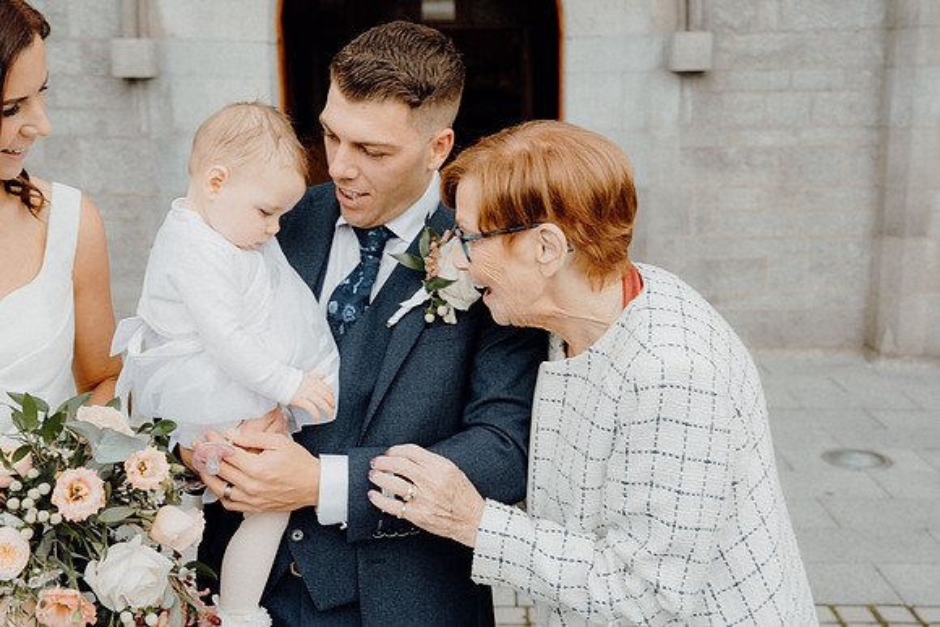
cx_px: 470
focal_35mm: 42
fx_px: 1097
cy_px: 314
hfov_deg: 46.4
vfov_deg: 31.9
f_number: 5
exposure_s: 1/160
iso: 125
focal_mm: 42
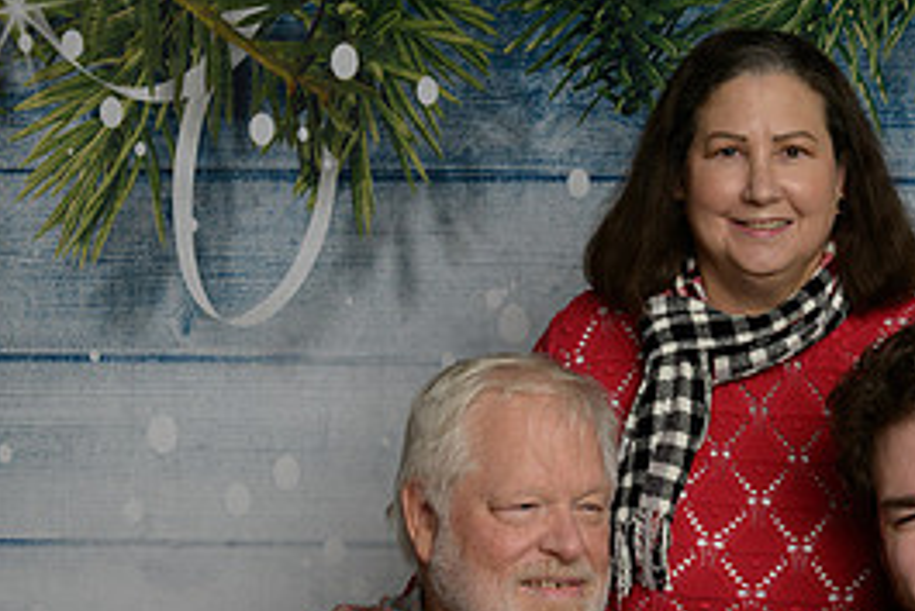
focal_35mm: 92
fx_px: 2340
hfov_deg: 21.7
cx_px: 777
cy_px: 578
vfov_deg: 14.7
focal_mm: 42
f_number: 10
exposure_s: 1/125
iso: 400
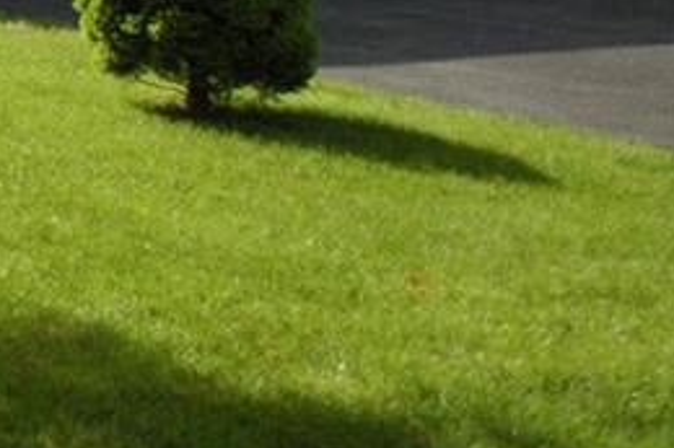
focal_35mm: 130
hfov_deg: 14.0
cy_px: -385
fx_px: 2432
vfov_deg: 9.9
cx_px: -550
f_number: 4.5
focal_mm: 22
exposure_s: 1/2500
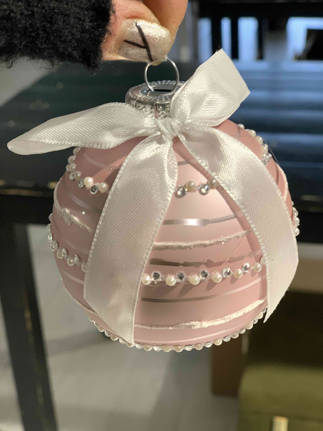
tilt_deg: -27.1
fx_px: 647
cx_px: 162
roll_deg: +2.6
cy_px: 216
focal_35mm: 52
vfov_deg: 36.8
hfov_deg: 28.0
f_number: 2.4
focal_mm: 6
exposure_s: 1/50
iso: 80
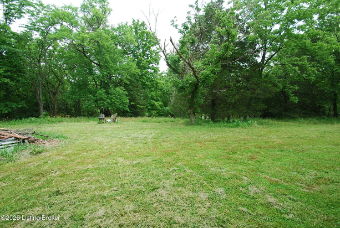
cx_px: 170
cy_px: 114
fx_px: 142
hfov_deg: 100.3
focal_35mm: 15
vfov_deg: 77.5
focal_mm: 10
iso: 140
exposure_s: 1/125
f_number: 5.6
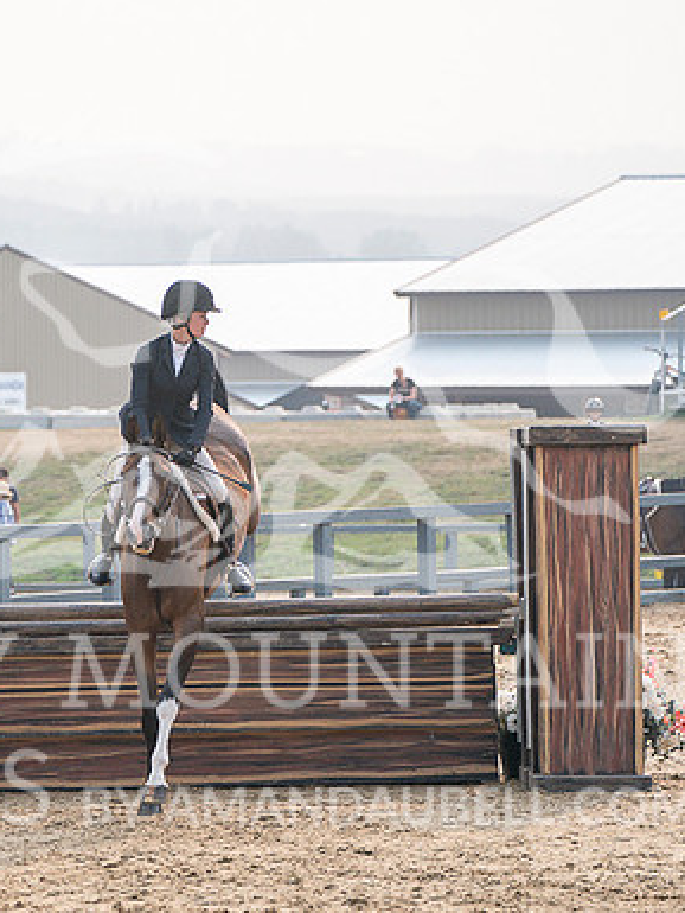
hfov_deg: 4.9
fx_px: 7990
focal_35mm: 303
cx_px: 180
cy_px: 456
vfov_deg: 6.5
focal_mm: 209
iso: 500
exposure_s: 1/1000
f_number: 5.6
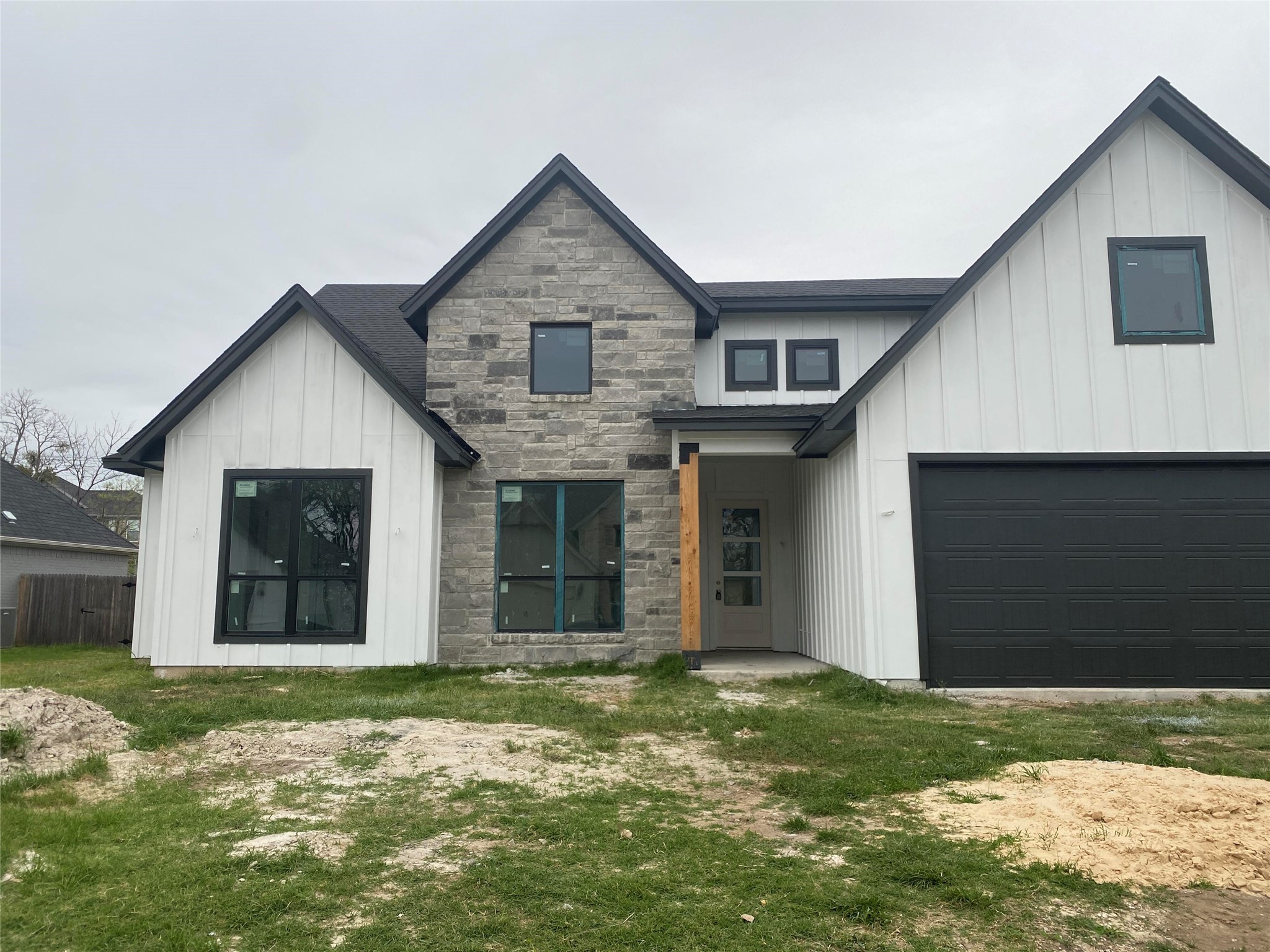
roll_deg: +0.0
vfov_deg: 53.1
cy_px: 476
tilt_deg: +9.0
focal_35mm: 26
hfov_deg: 67.3
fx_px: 954
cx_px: 635
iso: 32
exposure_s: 1/531
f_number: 1.8
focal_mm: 4.25
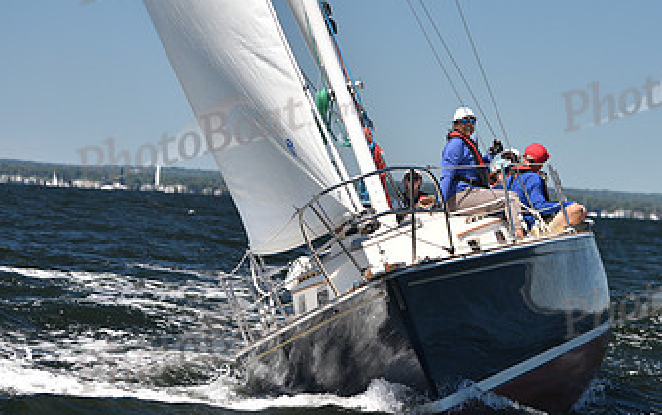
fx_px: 3032
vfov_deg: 7.8
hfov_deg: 12.4
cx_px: 460
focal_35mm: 168
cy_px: 211
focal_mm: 95
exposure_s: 1/1000
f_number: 4
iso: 200
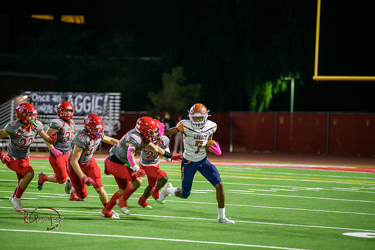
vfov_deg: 6.9
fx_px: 2084
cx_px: 188
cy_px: 125
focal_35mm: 200
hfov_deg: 10.3
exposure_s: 1/250
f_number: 2.8
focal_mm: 200
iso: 1600
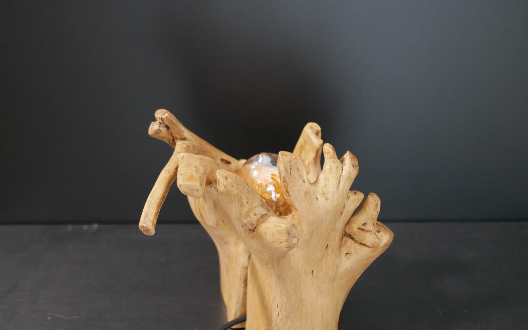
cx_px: 262
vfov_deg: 23.9
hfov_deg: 37.5
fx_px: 777
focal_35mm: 54
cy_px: 197
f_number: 1.7
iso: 1600
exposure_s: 1/60
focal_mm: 25
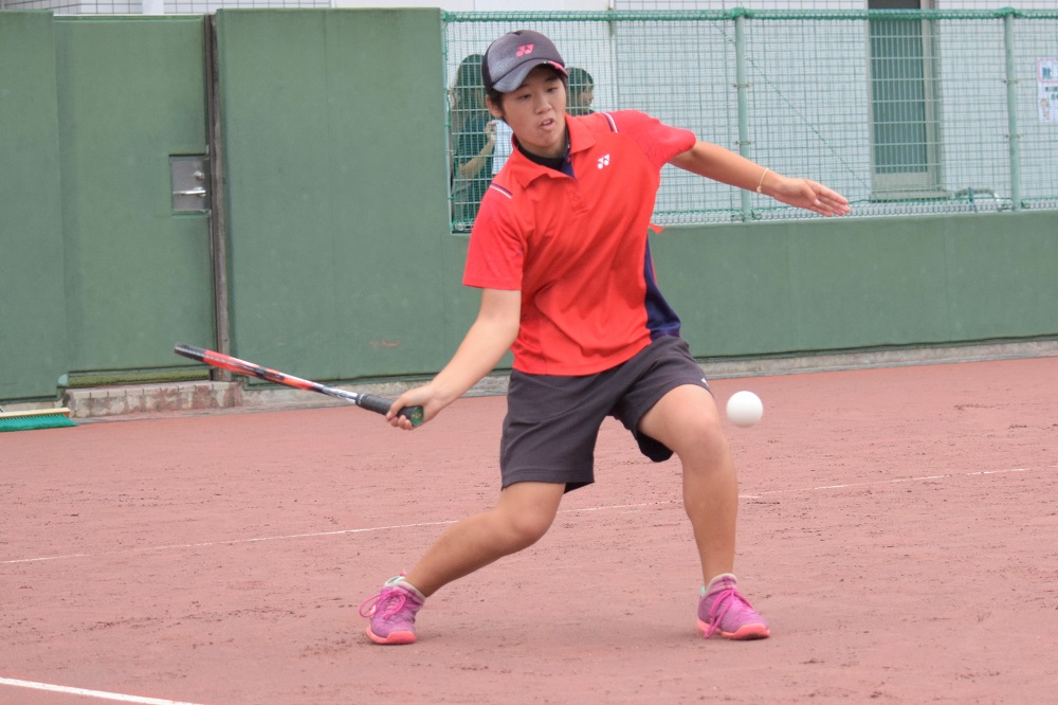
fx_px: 2732
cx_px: 529
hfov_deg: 21.9
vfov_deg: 14.7
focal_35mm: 93
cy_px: 352
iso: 1250
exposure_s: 1/1600
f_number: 4.5
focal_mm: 62
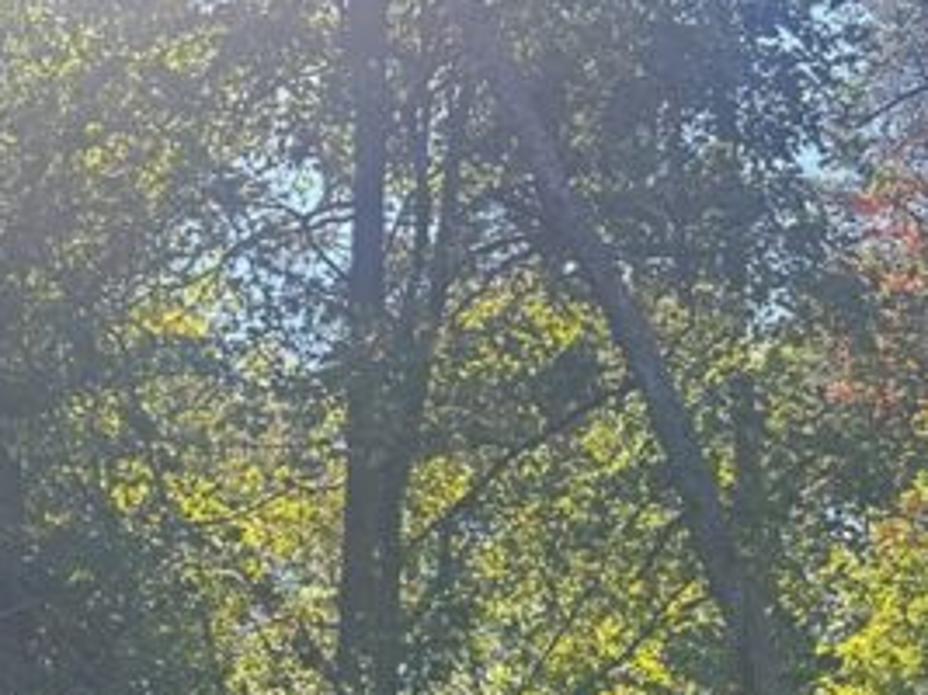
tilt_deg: +4.3
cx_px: 184
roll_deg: -1.4
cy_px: 956
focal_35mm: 72
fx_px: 1929
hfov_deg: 26.5
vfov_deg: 18.7
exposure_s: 1/634
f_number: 1.78
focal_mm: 6.86
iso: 80
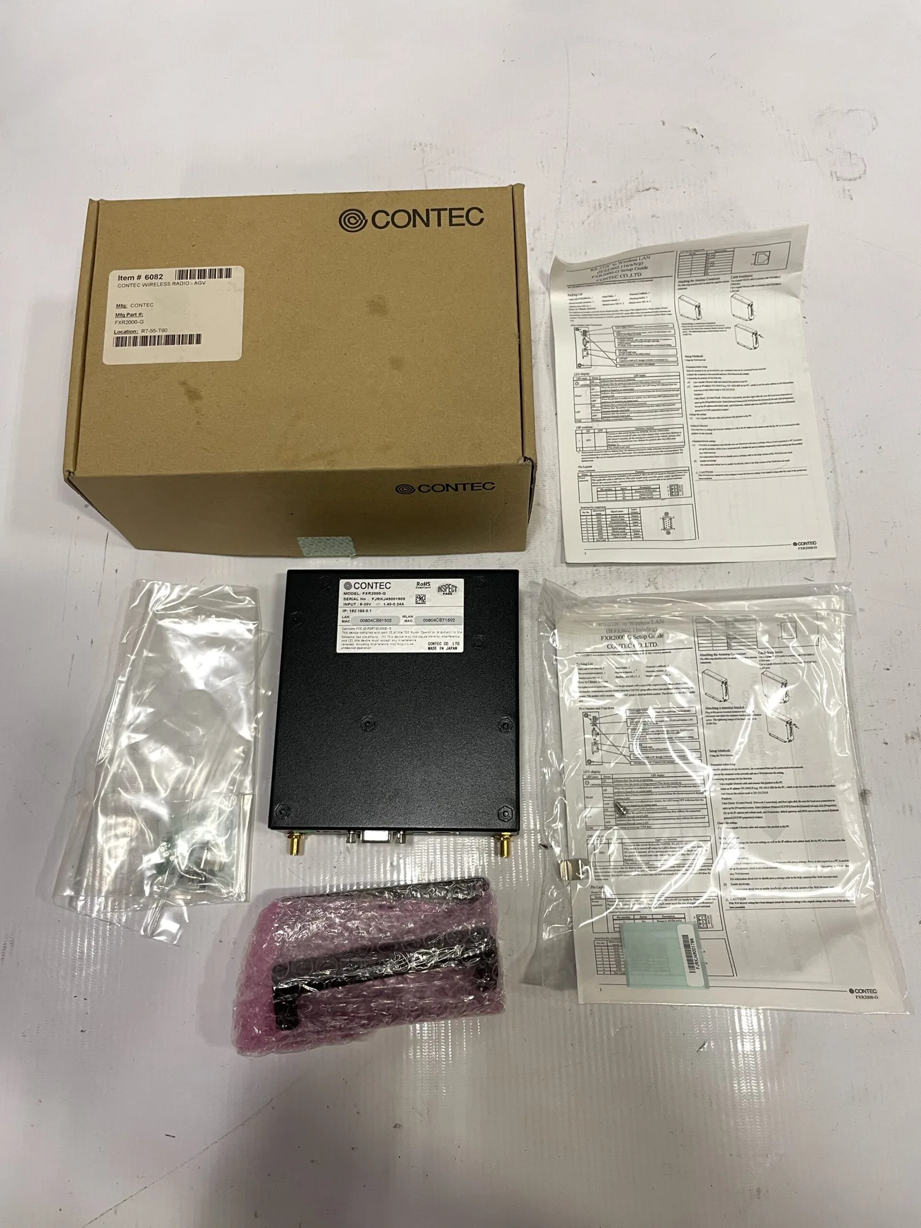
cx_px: 460
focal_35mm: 26
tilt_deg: -74.0
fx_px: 922
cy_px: 614
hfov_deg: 53.1
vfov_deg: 67.3
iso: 125
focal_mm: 4.2
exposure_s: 1/60
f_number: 1.6
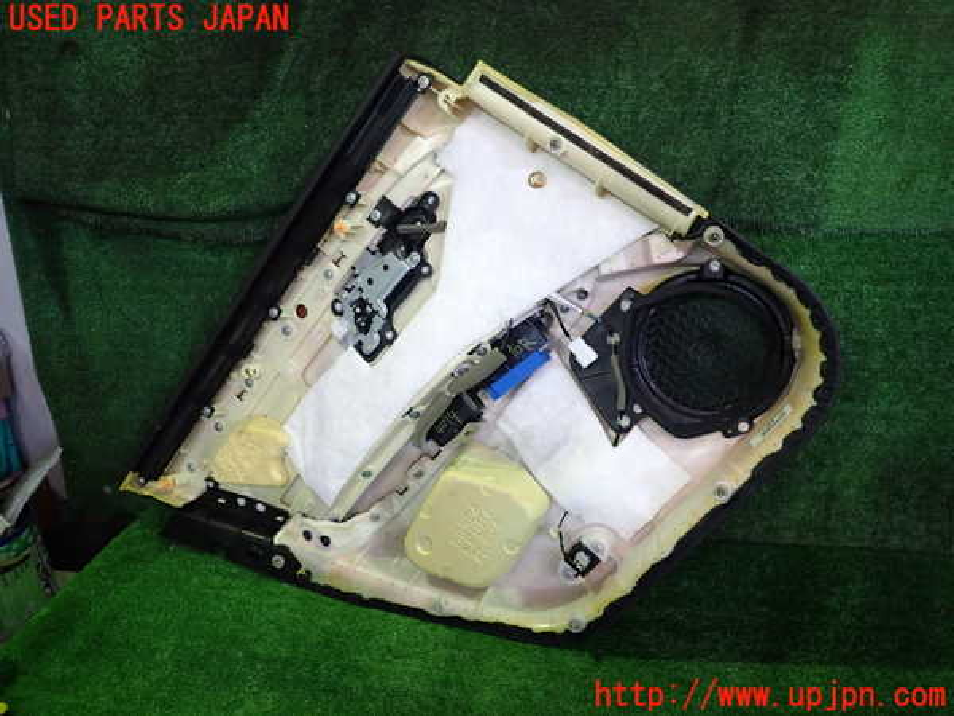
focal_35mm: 25
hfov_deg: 69.4
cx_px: 477
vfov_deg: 54.9
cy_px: 358
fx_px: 689
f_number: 2
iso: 320
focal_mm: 4.5
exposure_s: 1/30
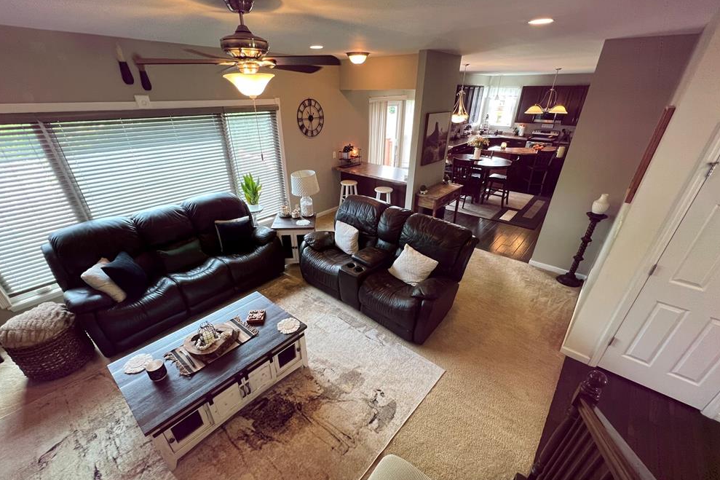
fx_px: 280
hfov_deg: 104.3
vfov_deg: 81.0
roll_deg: +0.4
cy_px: 264
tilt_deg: -30.5
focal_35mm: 14
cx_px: 355
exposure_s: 1/60
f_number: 1.8
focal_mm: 1.57
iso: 125
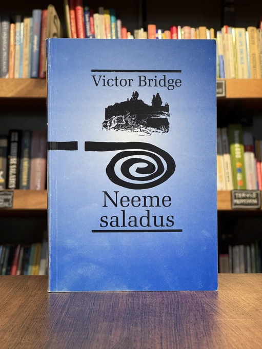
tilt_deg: -0.4
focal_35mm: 77
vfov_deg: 25.3
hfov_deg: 19.1
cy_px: 174
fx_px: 777
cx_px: 131
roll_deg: -1.0
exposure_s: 1/85
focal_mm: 9
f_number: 2.8
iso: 250
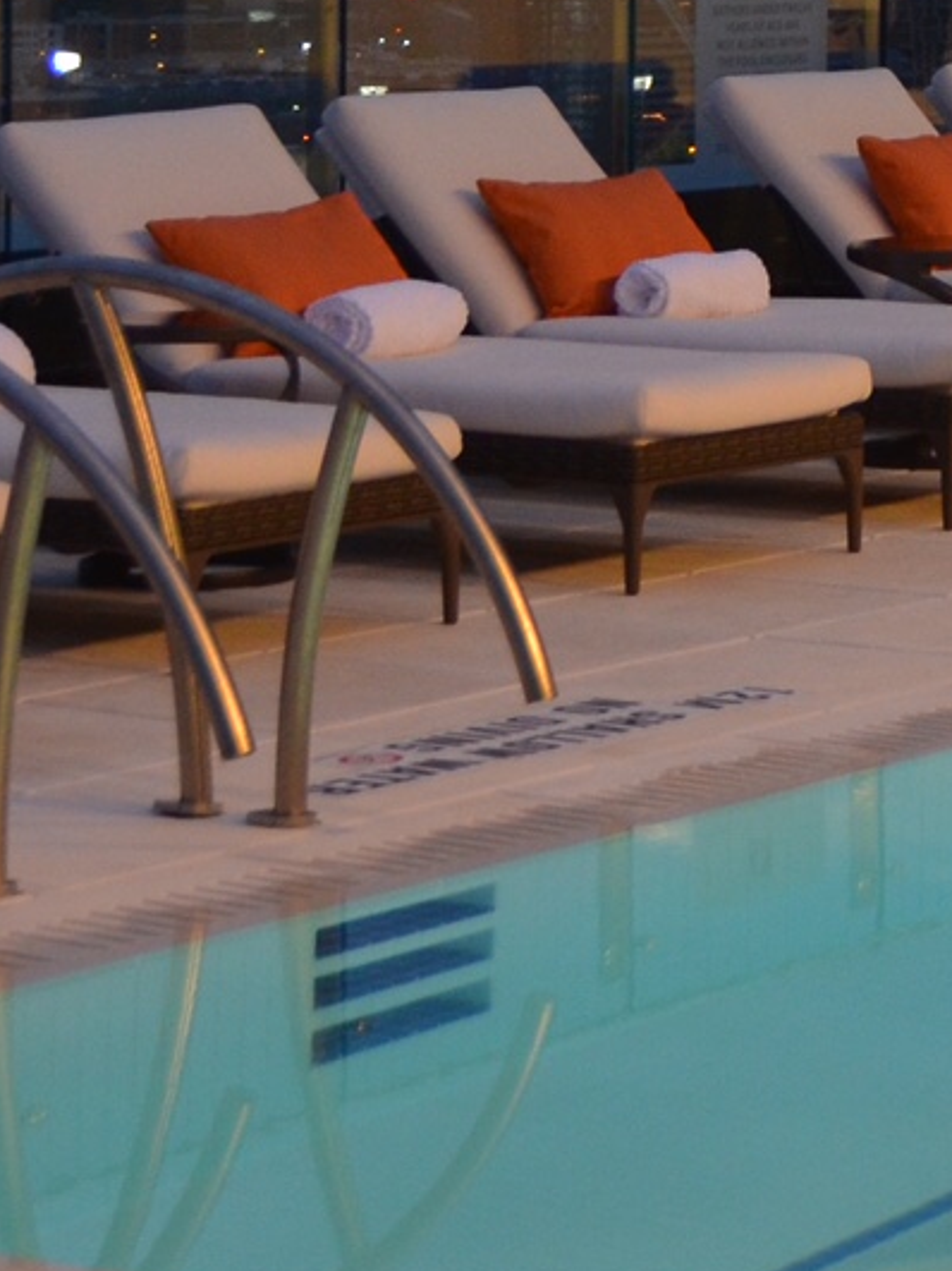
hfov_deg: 9.3
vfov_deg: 13.2
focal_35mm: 147
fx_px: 5393
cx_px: 2026
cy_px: -112
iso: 500
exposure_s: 1/60
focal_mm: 22
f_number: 4
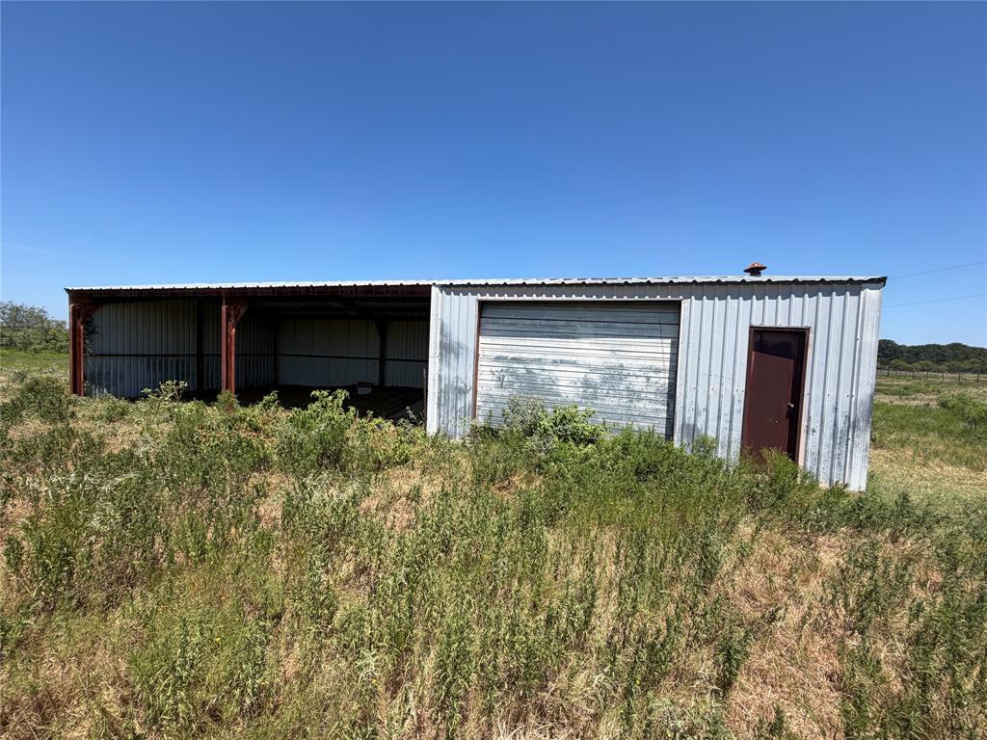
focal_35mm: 14
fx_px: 399
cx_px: 494
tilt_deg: -0.4
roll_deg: -2.1
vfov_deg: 85.7
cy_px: 370
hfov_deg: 102.1
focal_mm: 2.22
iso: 25
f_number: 2.2
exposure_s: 1/770
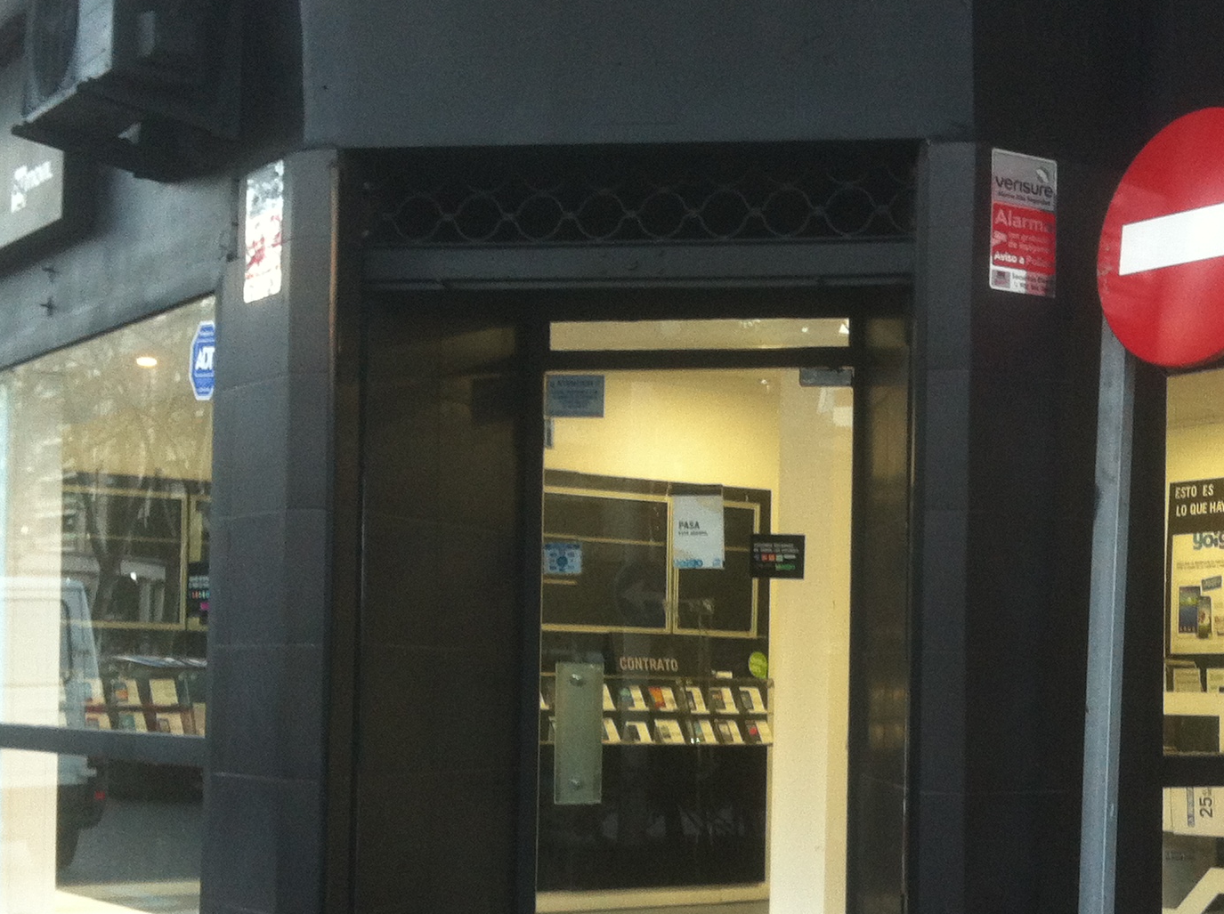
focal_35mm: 66
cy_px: 624
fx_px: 2330
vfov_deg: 22.1
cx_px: 725
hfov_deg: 29.4
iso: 125
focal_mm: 3.85
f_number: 2.8
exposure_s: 1/15
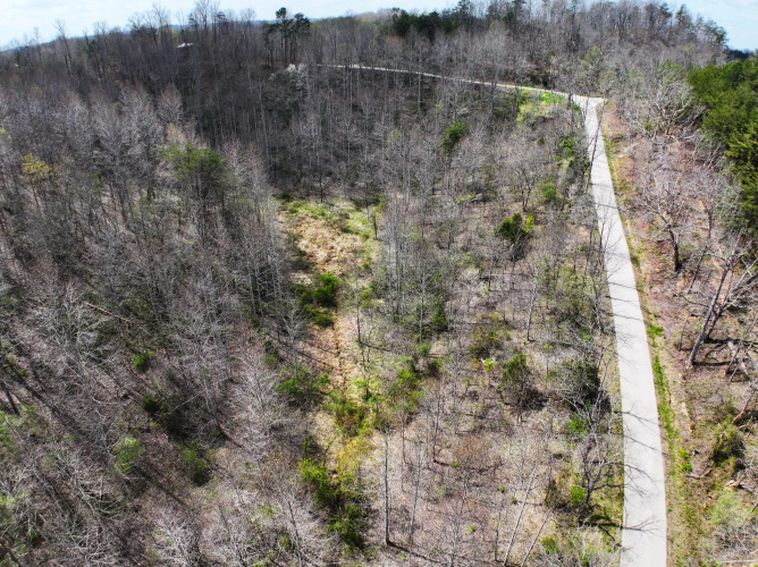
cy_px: 284
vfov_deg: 56.8
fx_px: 525
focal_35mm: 24
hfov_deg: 71.6
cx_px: 379
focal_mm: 12.29
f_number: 2.8
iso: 160
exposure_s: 1/1600
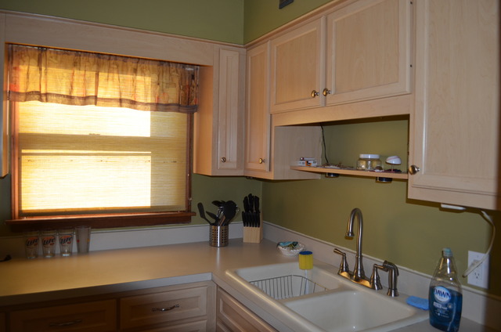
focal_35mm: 27
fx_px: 375
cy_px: 166
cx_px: 250
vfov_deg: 47.7
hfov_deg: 67.5
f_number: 3.5
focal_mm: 18
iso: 360
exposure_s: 1/125
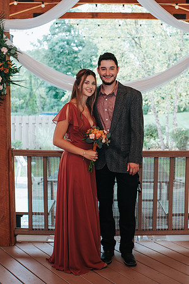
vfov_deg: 37.7
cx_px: 122
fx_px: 415
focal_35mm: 53
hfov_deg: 25.6
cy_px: 142
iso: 250
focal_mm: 35
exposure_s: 1/200
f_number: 3.2
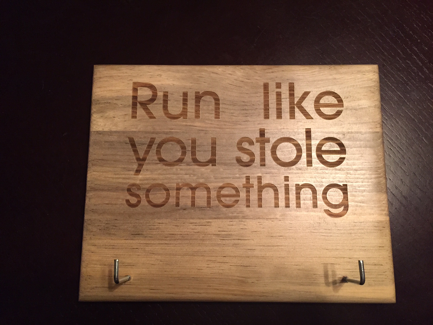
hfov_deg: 61.7
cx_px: 216
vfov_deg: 48.2
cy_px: 162
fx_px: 363
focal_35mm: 29
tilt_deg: -79.3
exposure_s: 1/30
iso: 250
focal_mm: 4.15
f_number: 2.2
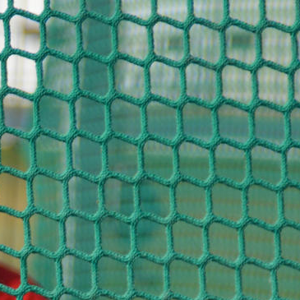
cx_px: -60
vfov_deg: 1.2
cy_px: 441
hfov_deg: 1.2
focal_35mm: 1431
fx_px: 14031
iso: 360
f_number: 6.3
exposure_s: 1/2000
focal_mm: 200
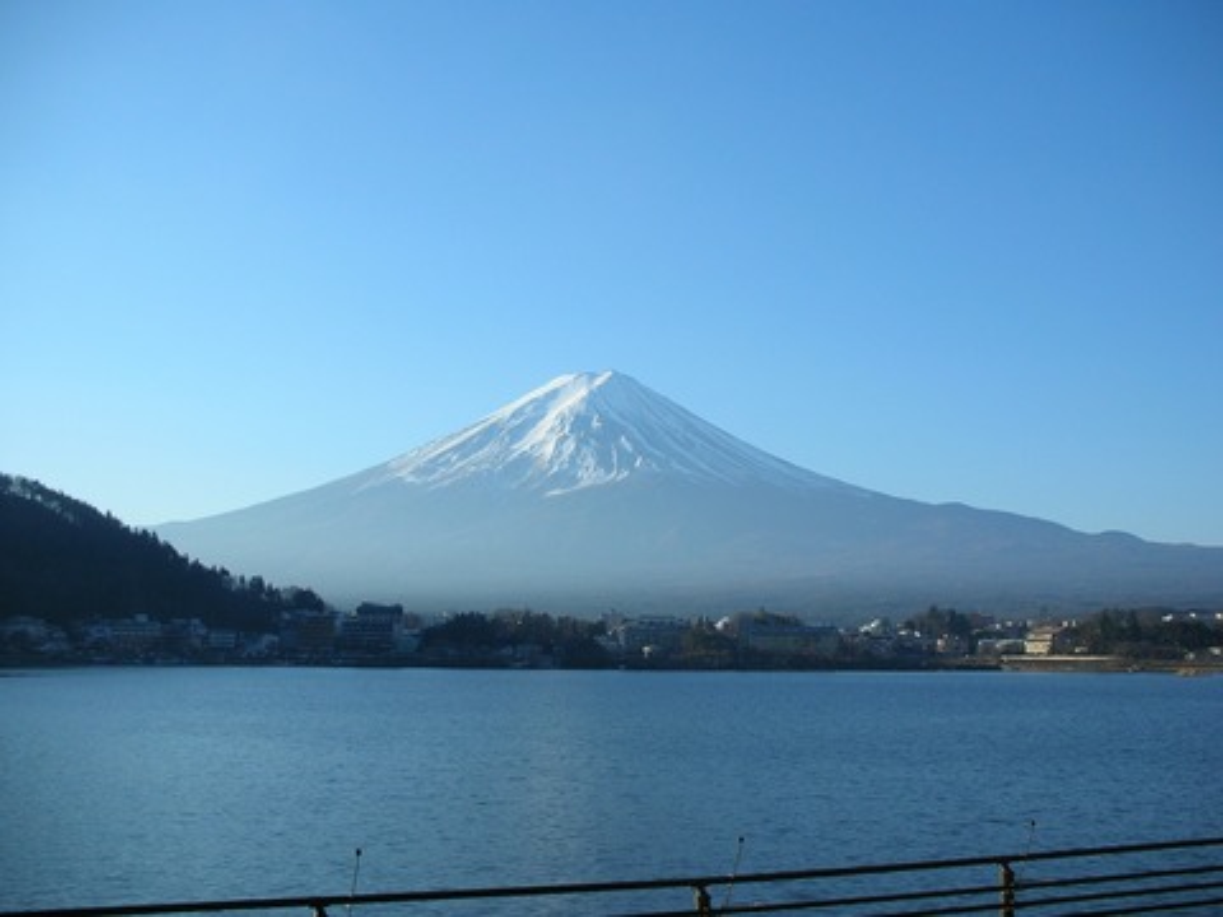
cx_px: 612
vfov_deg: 31.5
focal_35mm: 46
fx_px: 1625
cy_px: 458
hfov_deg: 41.2
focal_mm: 7.7
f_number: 9.9
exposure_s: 1/65
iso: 50
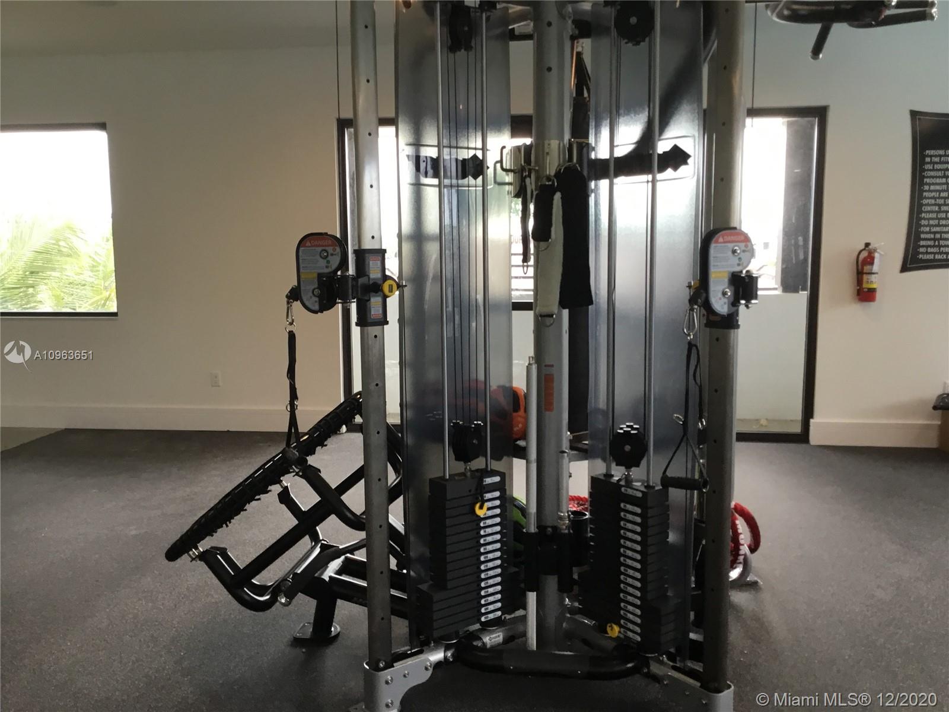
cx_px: 474
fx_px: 850
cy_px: 356
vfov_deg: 45.4
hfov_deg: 58.4
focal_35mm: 31
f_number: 2.4
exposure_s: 1/30
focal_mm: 3.3
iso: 25
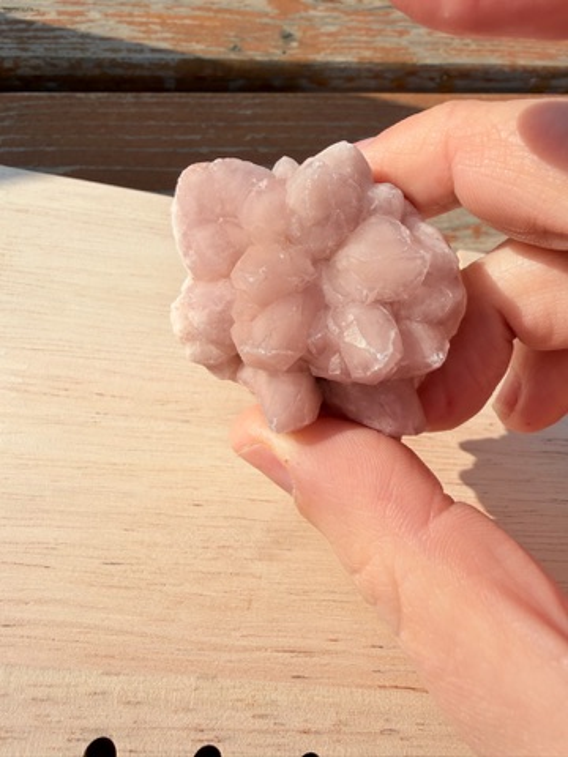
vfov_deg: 71.6
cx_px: 284
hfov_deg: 56.8
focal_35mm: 24
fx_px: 525
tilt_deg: -55.7
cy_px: 378
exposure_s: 1/865
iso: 16
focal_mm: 2.22
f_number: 2.2
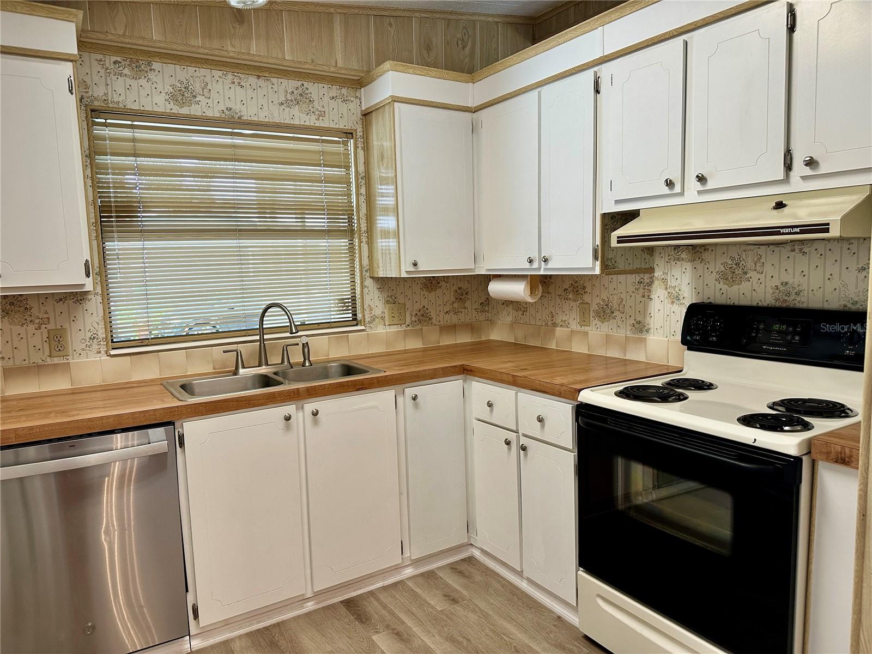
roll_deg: +1.7
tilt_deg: -6.1
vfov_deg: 56.8
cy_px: 327
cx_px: 436
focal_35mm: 24
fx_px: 605
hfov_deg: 71.6
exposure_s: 1/120
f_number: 1.78
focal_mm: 6.86
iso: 160
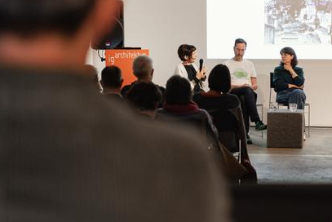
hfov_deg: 18.4
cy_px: 76
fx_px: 1024
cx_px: 216
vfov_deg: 12.3
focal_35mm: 111
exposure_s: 1/125
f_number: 2.8
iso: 3200
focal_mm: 75
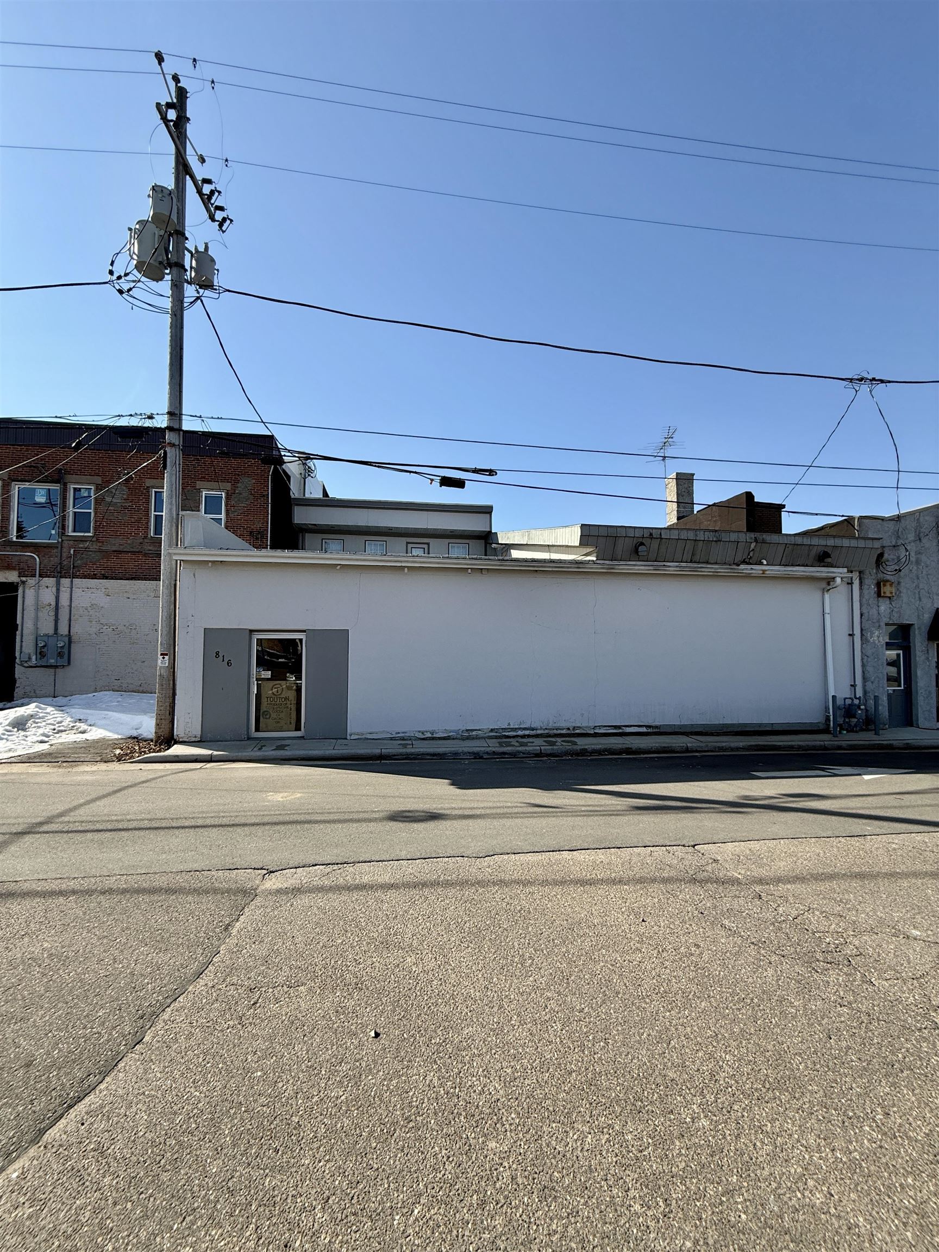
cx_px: 470
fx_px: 506
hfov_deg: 85.7
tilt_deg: +2.8
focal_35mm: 14
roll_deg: -0.1
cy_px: 626
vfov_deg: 102.1
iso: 50
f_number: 2.2
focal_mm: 2.22
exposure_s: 1/1656
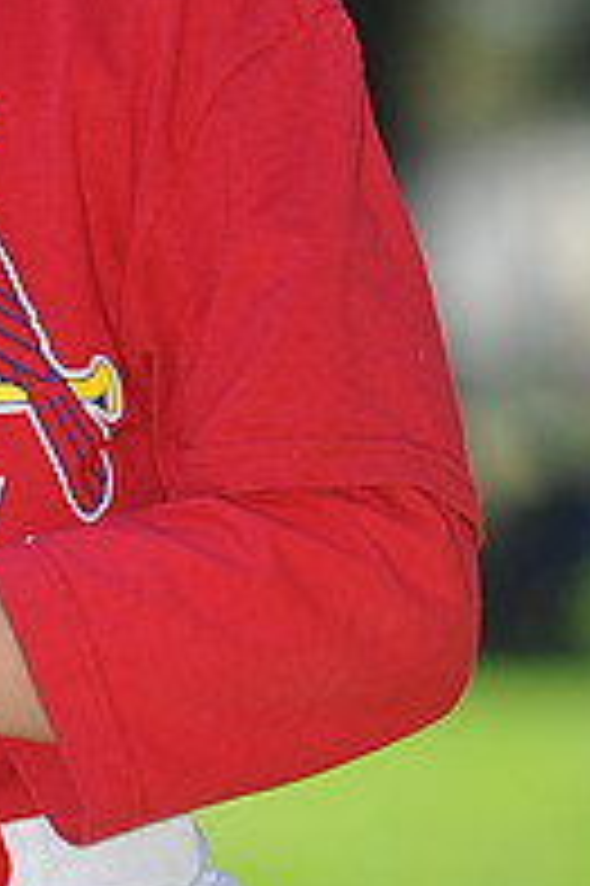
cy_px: -229
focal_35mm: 588
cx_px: -207
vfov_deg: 3.5
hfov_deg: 2.3
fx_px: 14479
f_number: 5.6
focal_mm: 200
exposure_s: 1/400
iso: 200
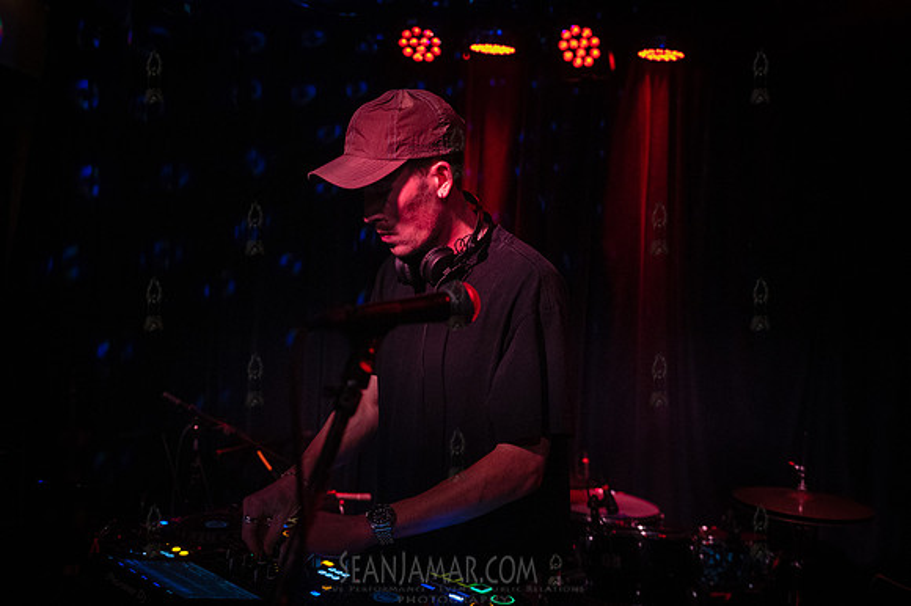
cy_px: 303
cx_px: 455
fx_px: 811
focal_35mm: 32
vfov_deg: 41.0
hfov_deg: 58.6
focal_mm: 32
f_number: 3.5
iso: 12800
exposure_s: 1/400
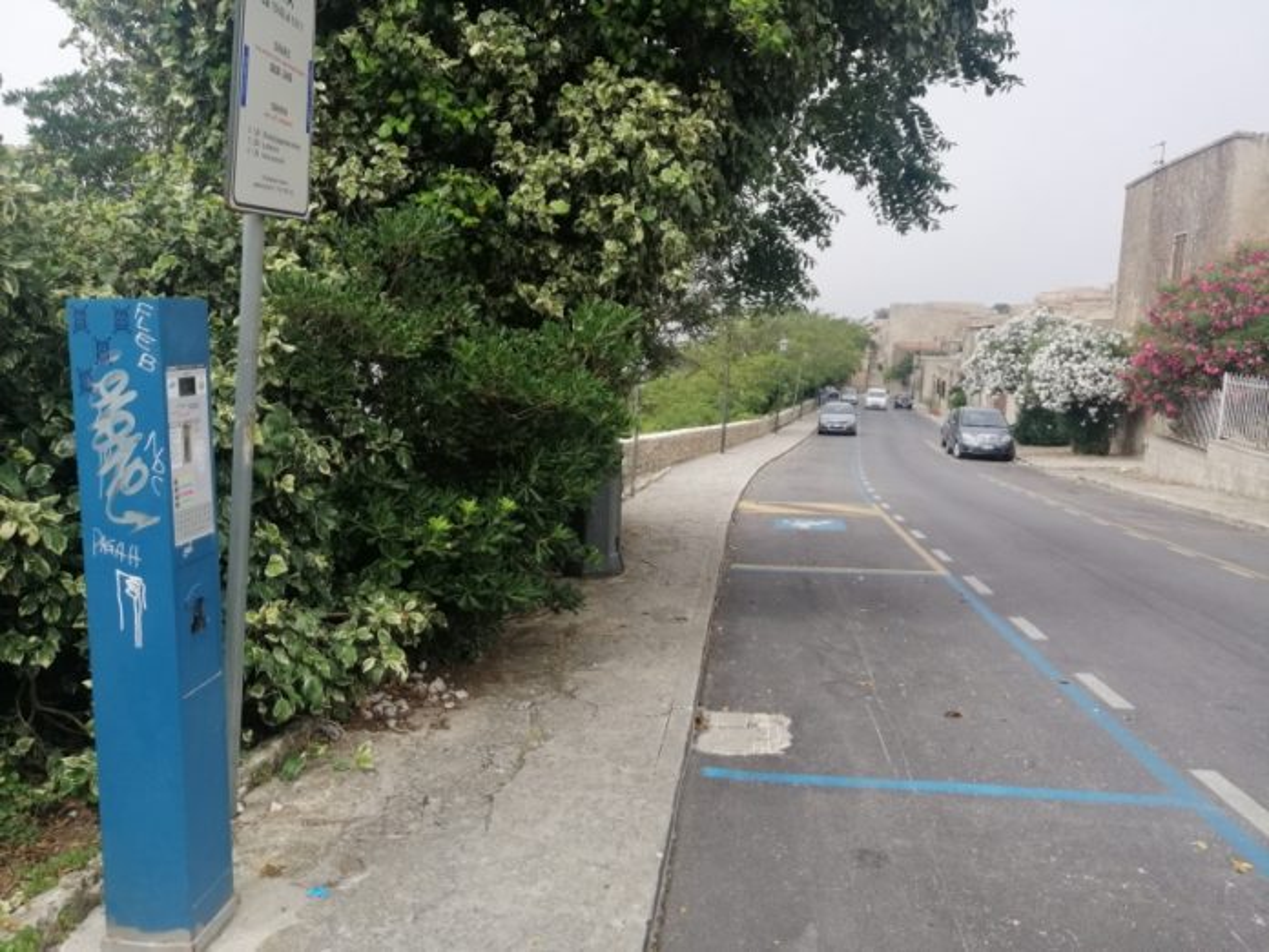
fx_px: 990
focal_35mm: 27
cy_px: 476
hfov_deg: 65.3
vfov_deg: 51.4
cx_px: 634
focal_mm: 3.95
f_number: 1.8
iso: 50
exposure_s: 1/957
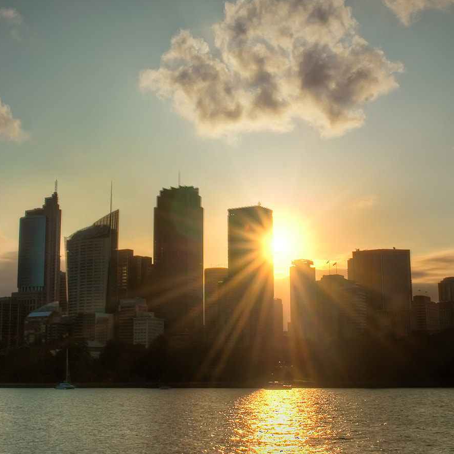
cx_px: 185
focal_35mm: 55
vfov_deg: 31.0
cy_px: 196
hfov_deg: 31.0
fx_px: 816
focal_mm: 24
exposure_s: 1/40
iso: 100
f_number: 22
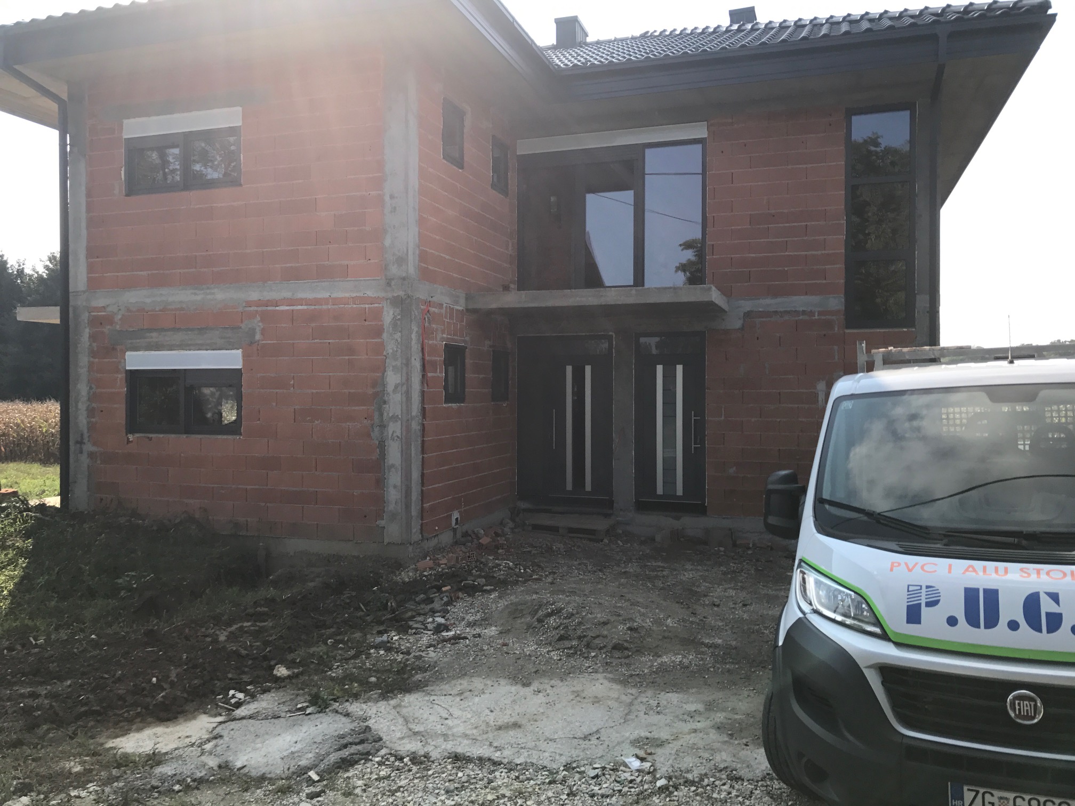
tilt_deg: -0.4
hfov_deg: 63.4
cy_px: 403
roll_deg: -0.2
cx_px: 538
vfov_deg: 49.7
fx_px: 870
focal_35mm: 28
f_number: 1.8
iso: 20
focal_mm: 3.99
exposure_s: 1/1312
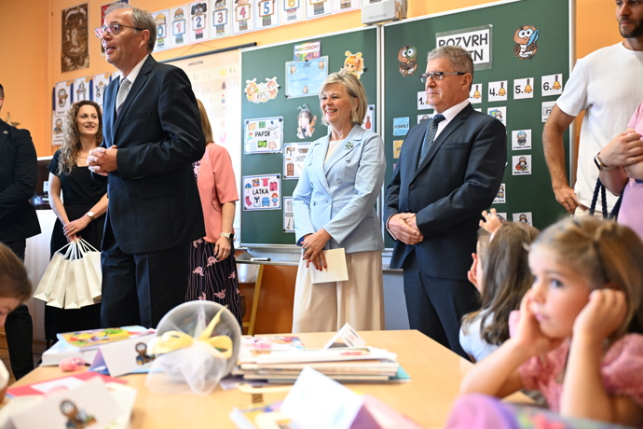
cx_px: 322
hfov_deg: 50.7
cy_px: 214
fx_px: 679
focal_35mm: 38
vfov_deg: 35.1
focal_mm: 38
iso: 5000
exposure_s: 1/320
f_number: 2.8
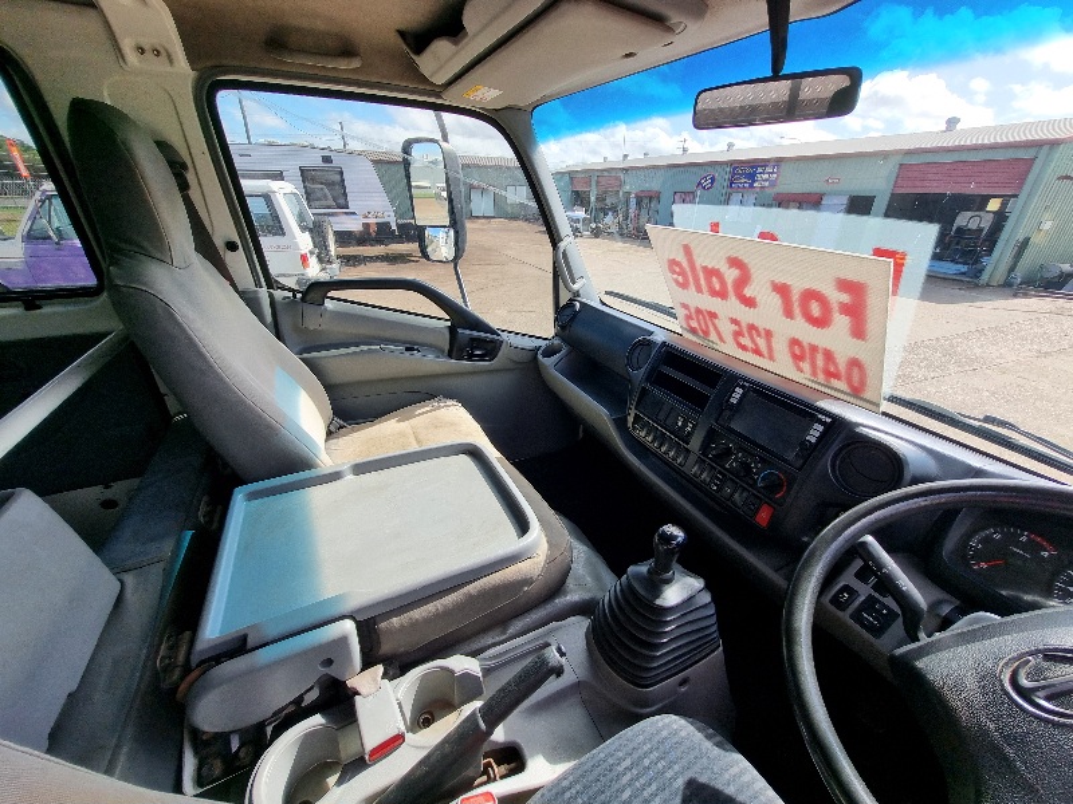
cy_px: 402
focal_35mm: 13
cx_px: 536
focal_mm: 1.74
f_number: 2.2
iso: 50
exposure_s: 1/256
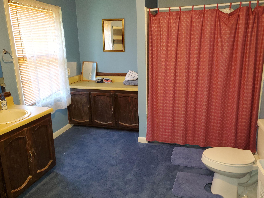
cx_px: 133
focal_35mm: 27
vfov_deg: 51.3
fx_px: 206
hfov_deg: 65.3
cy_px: 103
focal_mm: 4.3
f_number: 1.5
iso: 160
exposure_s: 1/20
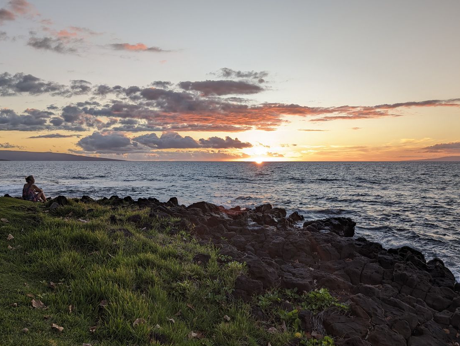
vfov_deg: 49.8
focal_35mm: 28
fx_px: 373
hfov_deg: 63.3
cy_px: 182
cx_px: 244
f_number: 1.68
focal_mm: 6.9
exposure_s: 1/143
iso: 19
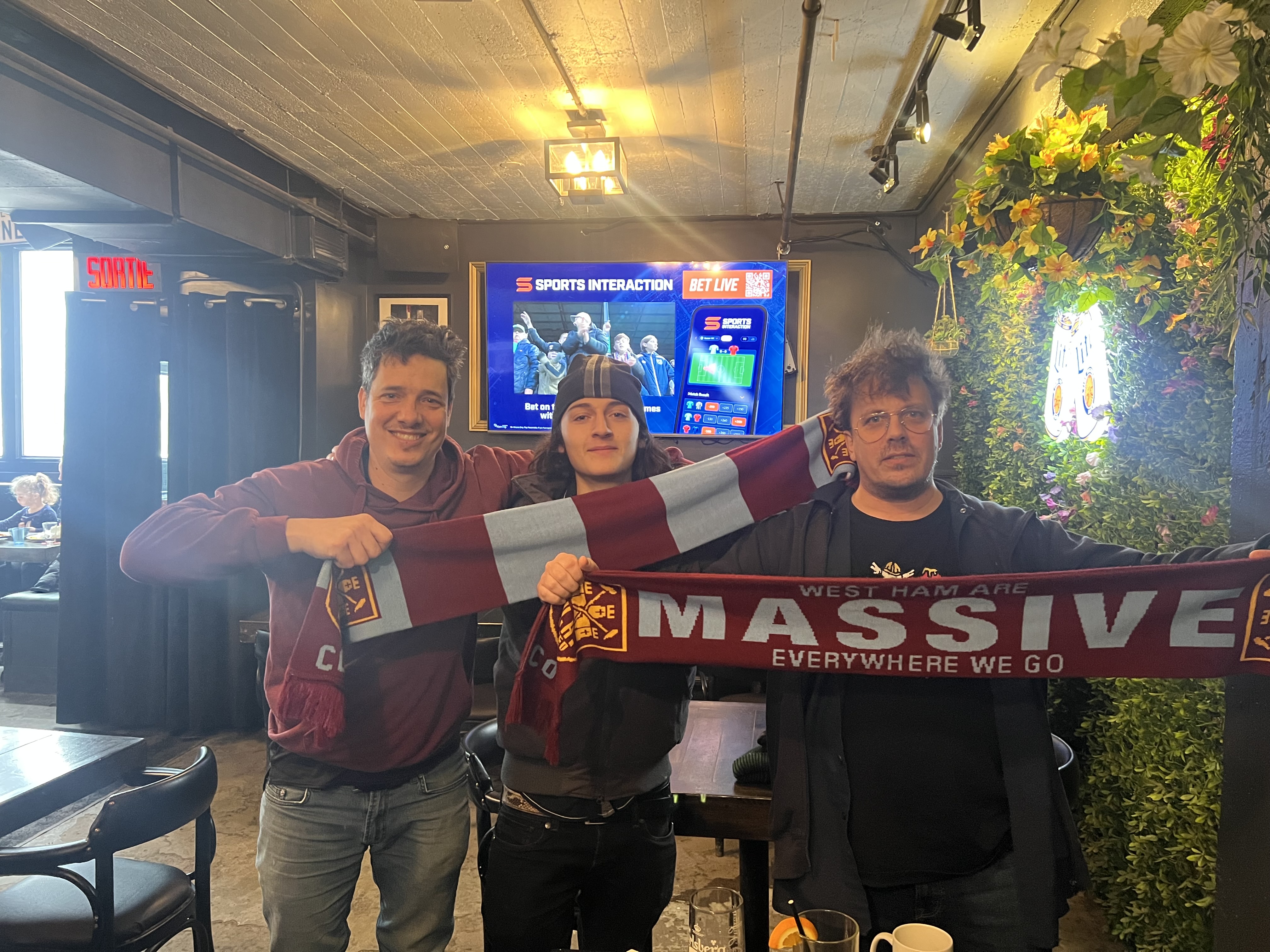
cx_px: 635
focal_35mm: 26
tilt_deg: -2.7
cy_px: 476
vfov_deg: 53.1
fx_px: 954
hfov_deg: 67.3
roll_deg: -0.8
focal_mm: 5.7
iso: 500
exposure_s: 1/40
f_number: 1.5
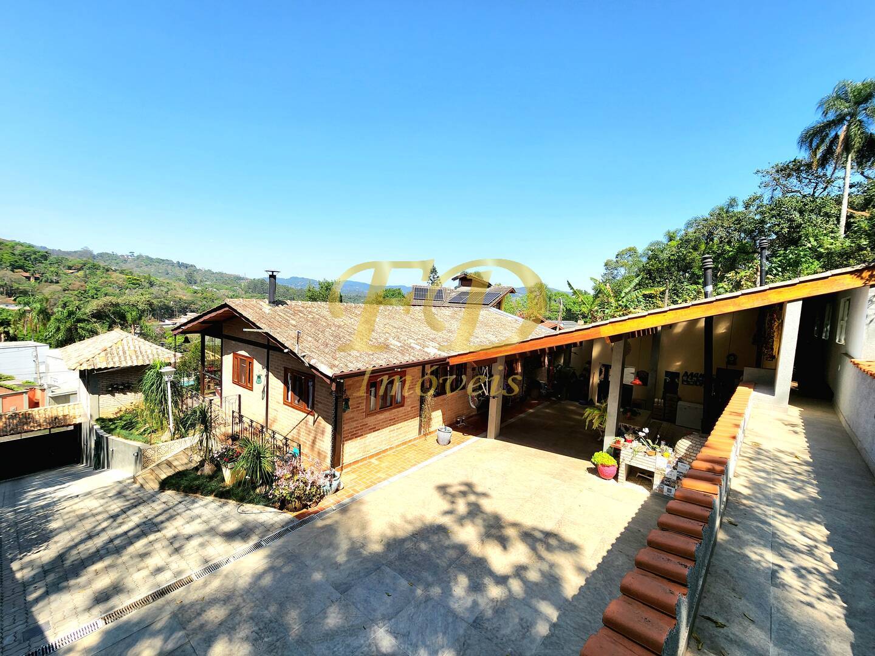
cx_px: 438
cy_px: 328
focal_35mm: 13
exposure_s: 1/1429
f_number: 2.2
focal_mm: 2.2
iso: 50
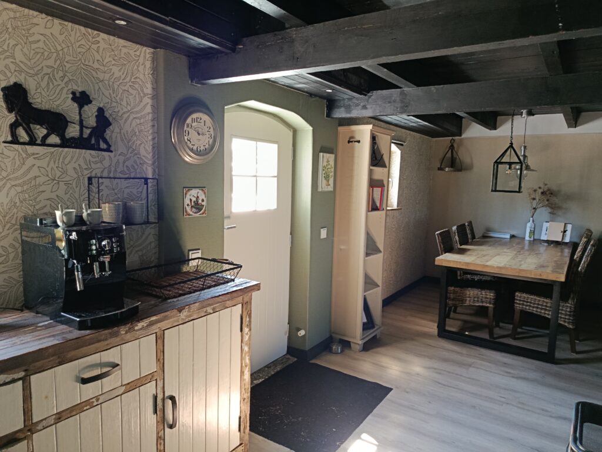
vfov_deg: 56.8
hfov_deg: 71.6
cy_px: 226
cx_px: 301
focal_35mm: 24
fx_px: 417
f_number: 1.7
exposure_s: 1/50
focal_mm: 5.24
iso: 1323
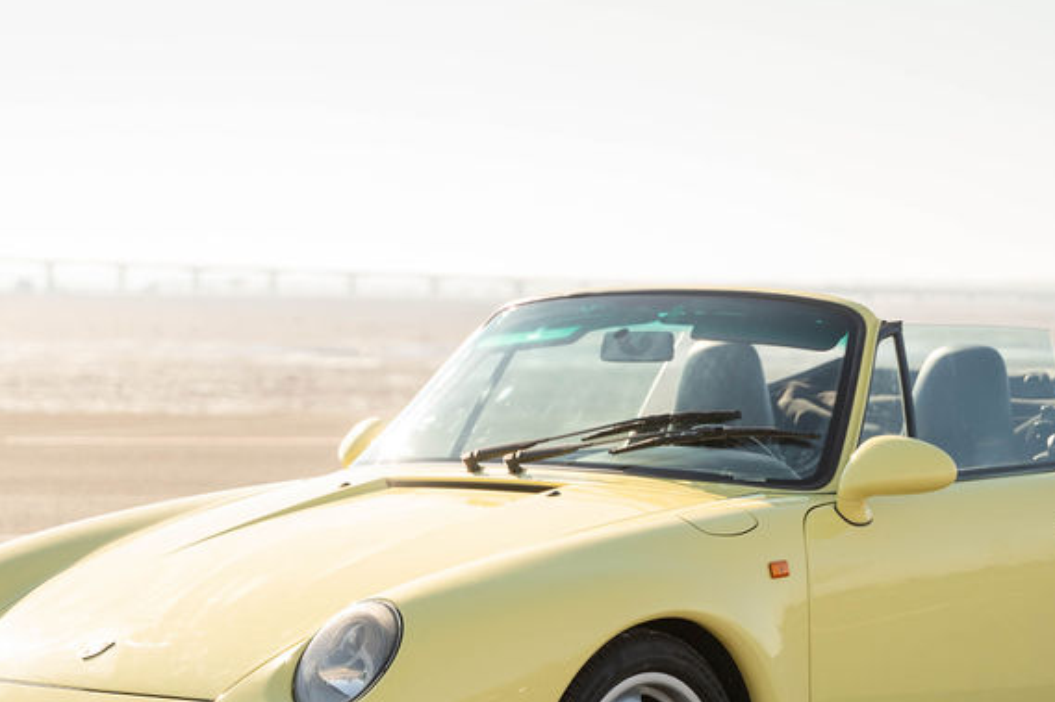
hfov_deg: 16.3
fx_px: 3691
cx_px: 608
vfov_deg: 10.8
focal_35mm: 126
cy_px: 608
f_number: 2.8
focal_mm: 70
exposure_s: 1/2500
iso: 200
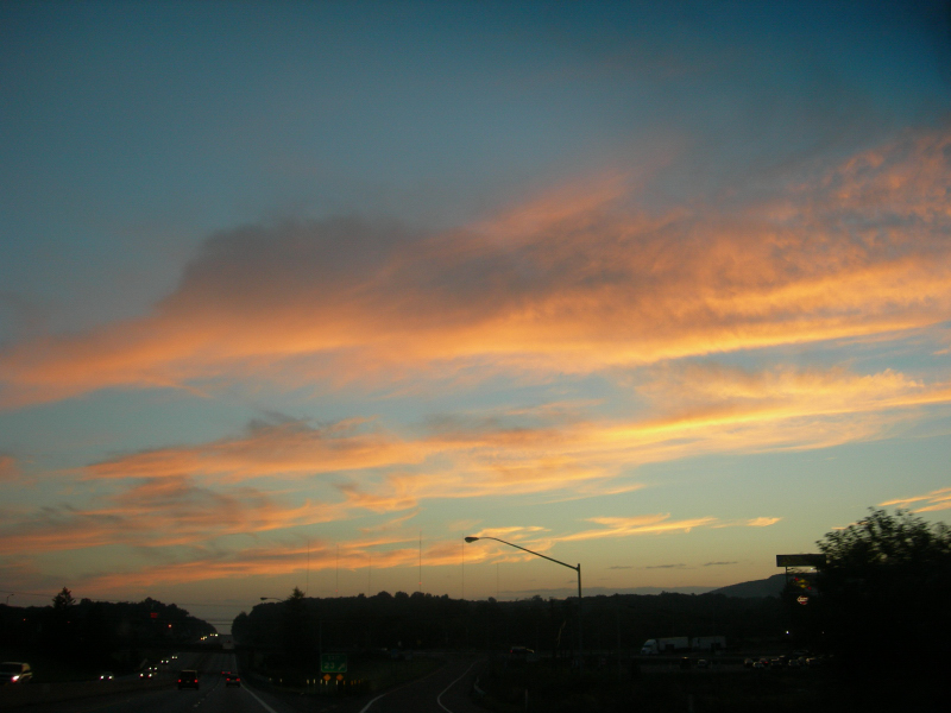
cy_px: 356
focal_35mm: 38
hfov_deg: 49.0
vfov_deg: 37.7
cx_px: 476
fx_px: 1044
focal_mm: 7.8
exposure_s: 1/130
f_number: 2.8
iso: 112
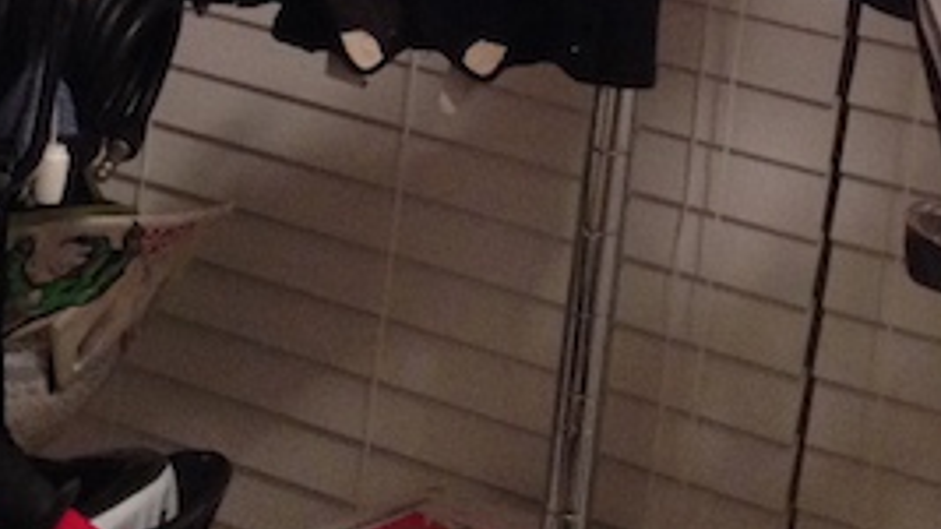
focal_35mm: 146
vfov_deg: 8.0
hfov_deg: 14.7
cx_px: 677
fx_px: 3642
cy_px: -469
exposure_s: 1/20
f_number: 2.4
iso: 200
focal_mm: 4.28
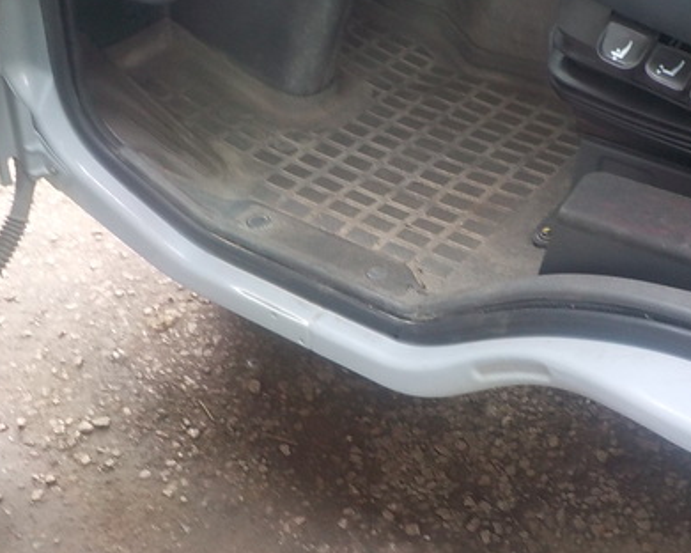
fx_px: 982
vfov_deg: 31.3
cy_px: 204
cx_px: 406
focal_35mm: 48
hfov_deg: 38.7
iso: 180
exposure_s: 1/30
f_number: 3.3
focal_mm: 4.1
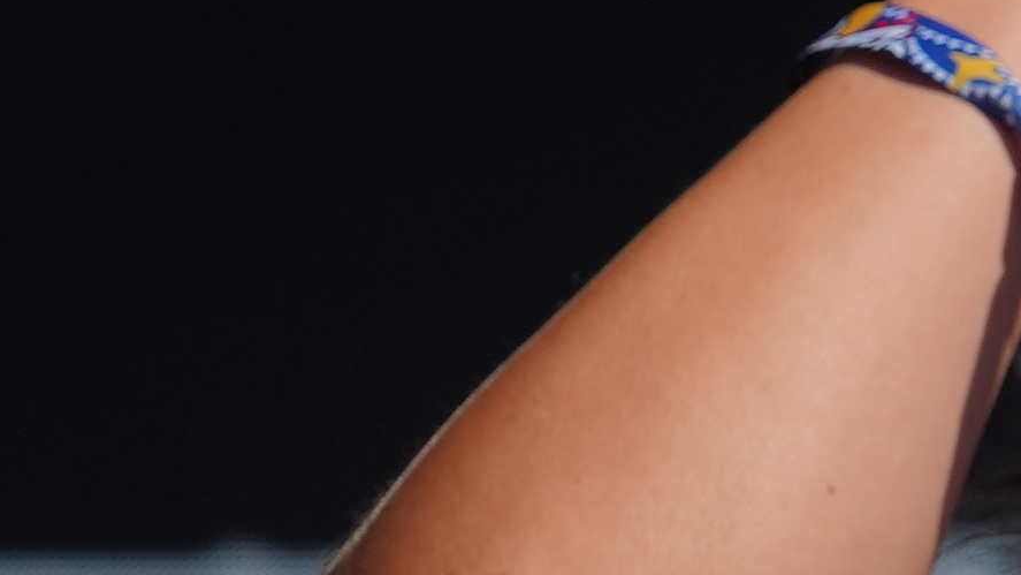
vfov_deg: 1.6
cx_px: 1675
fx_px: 20143
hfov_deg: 2.9
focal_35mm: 744
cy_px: 483
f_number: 8
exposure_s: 1/640
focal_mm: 105
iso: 100
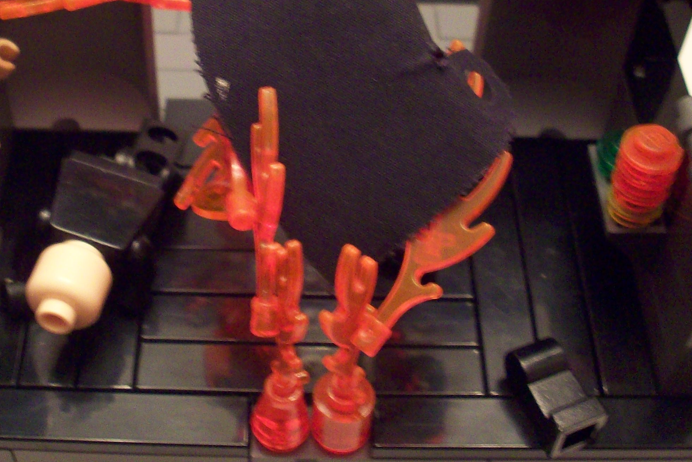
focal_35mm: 60
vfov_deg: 22.4
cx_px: 291
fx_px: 1153
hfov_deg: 33.3
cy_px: 121
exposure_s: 1/8
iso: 200
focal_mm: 6.2
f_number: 2.8
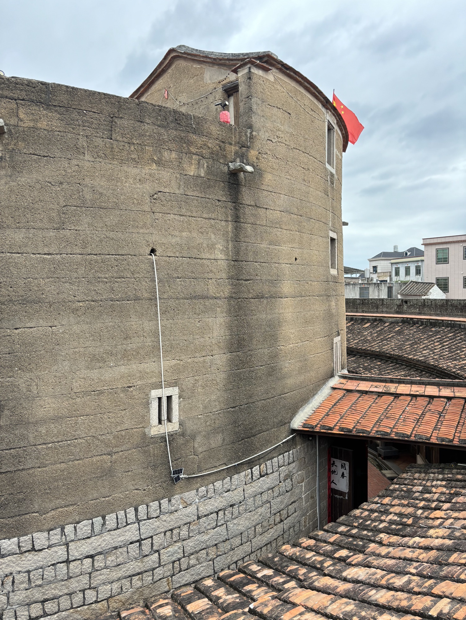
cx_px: 233
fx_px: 466
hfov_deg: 53.1
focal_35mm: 26
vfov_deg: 67.3
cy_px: 310
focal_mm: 5.96
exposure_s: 1/1164
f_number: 1.6
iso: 50
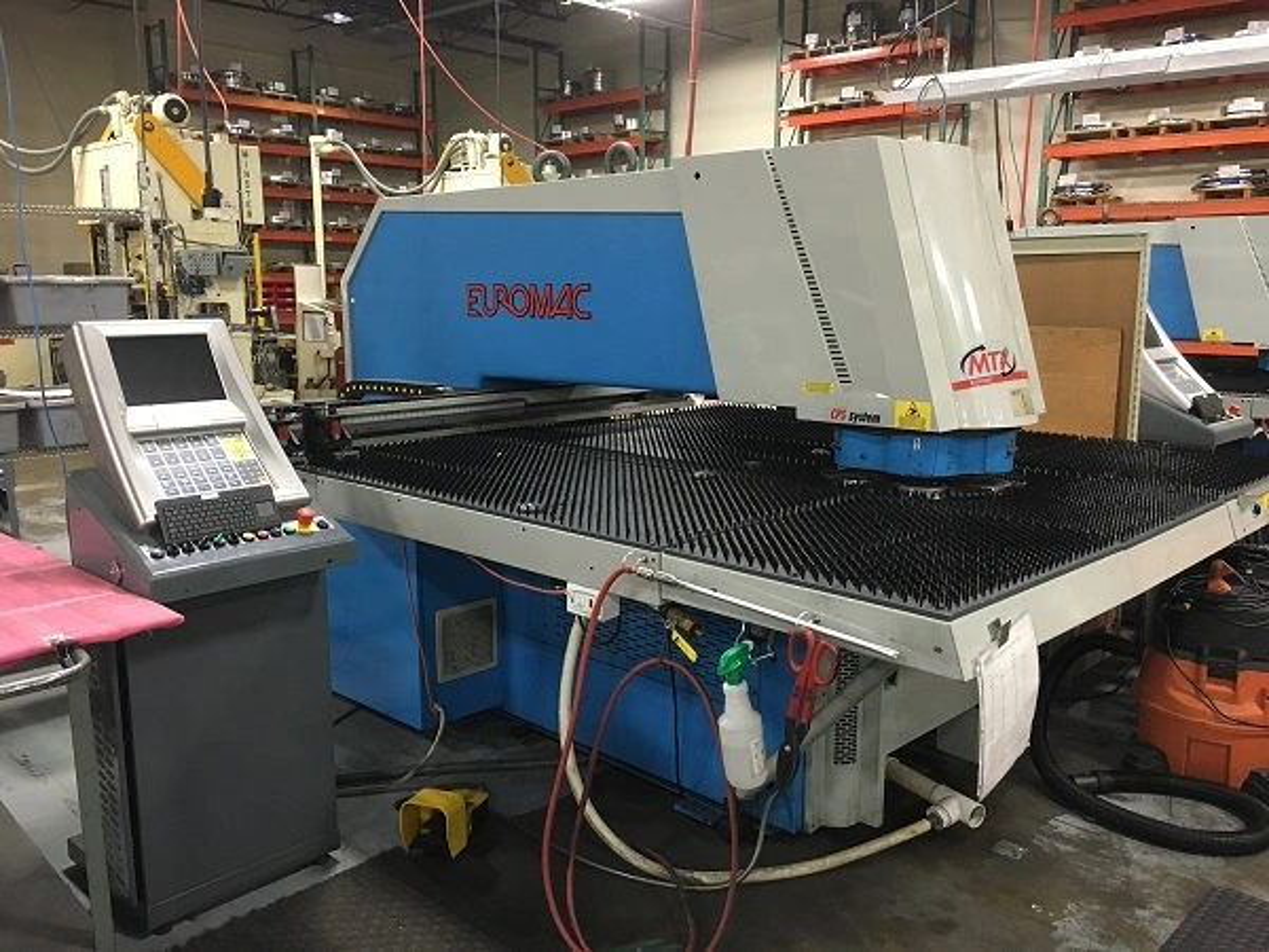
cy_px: 476
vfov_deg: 48.2
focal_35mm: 29
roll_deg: -1.4
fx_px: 1063
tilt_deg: -9.7
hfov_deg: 61.7
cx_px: 634
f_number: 2.2
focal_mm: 4.15
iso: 125
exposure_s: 1/30
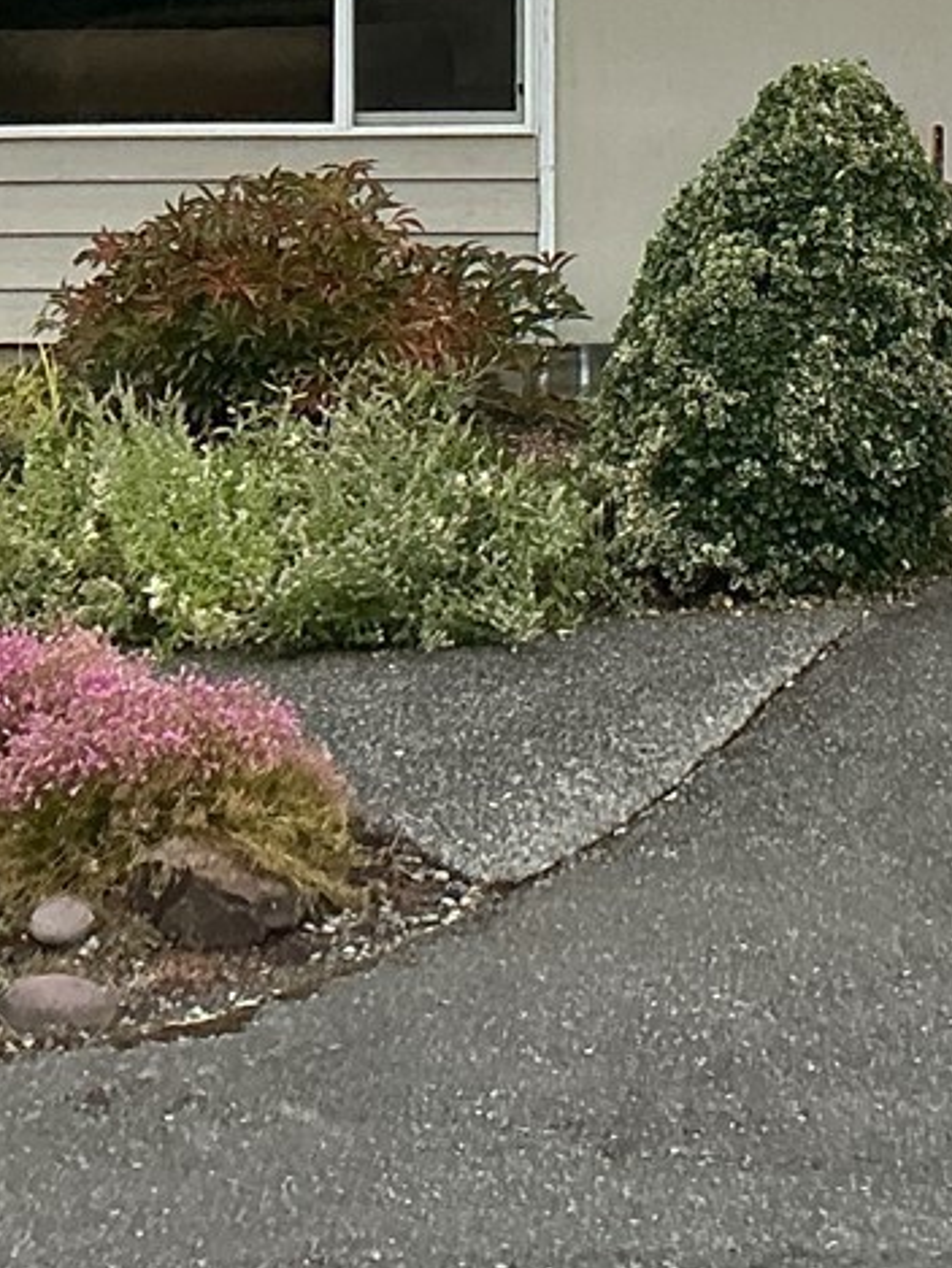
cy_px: -278
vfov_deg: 18.7
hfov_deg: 14.8
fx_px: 3629
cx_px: 898
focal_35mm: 99
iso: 25
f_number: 1.8
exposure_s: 1/770
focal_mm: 3
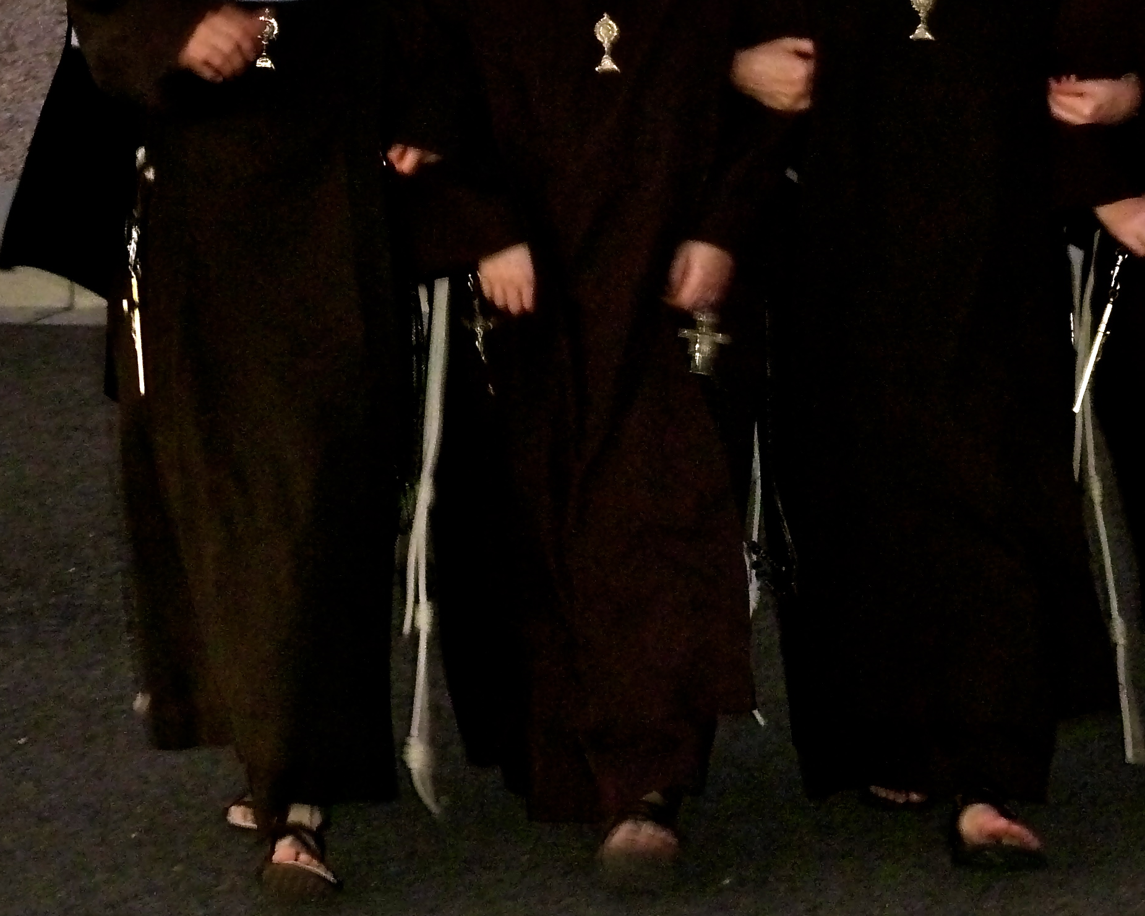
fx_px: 3829
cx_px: 786
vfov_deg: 13.6
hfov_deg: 17.0
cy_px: 158
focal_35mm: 113
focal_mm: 10.5
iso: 500
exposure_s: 1/30
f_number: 4.5
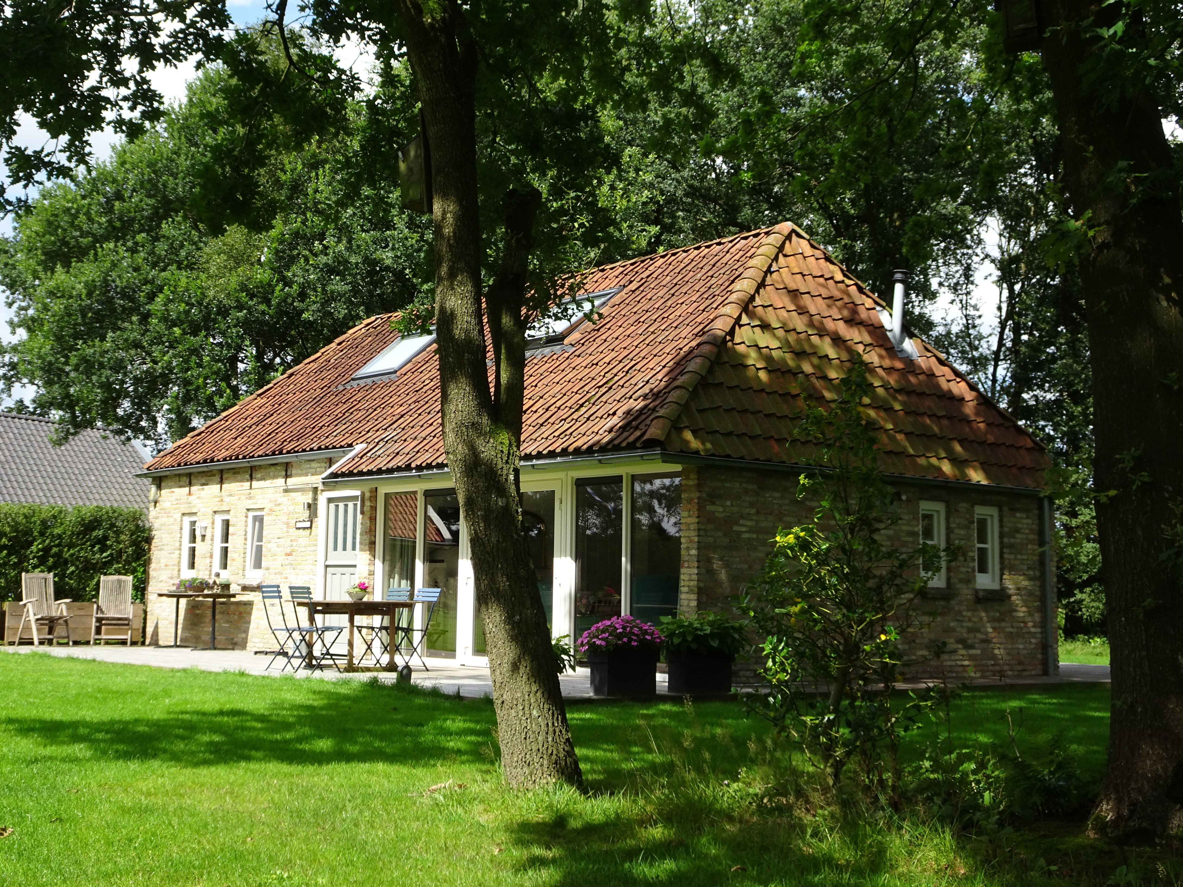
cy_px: 444
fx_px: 1299
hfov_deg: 49.0
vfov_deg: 37.7
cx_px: 592
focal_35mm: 38
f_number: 4
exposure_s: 1/320
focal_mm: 6.56
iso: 80
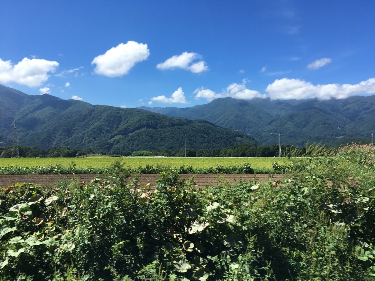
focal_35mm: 29
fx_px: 314
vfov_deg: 48.2
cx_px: 188
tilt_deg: +0.1
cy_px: 140
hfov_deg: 61.7
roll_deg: +0.7
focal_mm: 4.15
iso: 25
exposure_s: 1/1241
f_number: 2.2
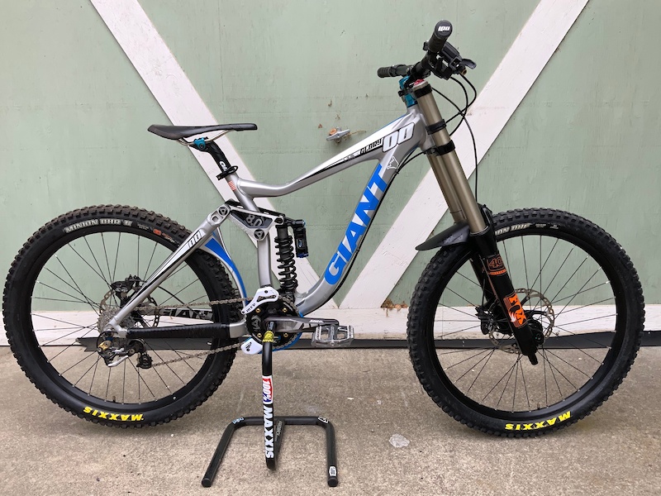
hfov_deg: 61.7
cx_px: 330
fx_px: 554
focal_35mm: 29
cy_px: 248
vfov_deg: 48.2
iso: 16
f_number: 1.8
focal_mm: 3
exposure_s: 1/203
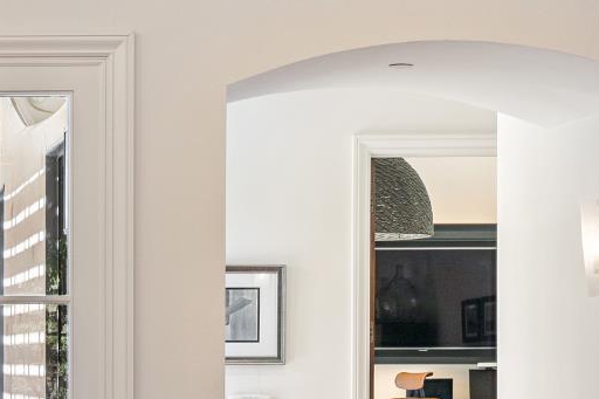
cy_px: 395
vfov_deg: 10.8
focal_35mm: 126
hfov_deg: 15.3
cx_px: -232
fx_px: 2096
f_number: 9
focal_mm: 43
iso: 640
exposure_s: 1/50
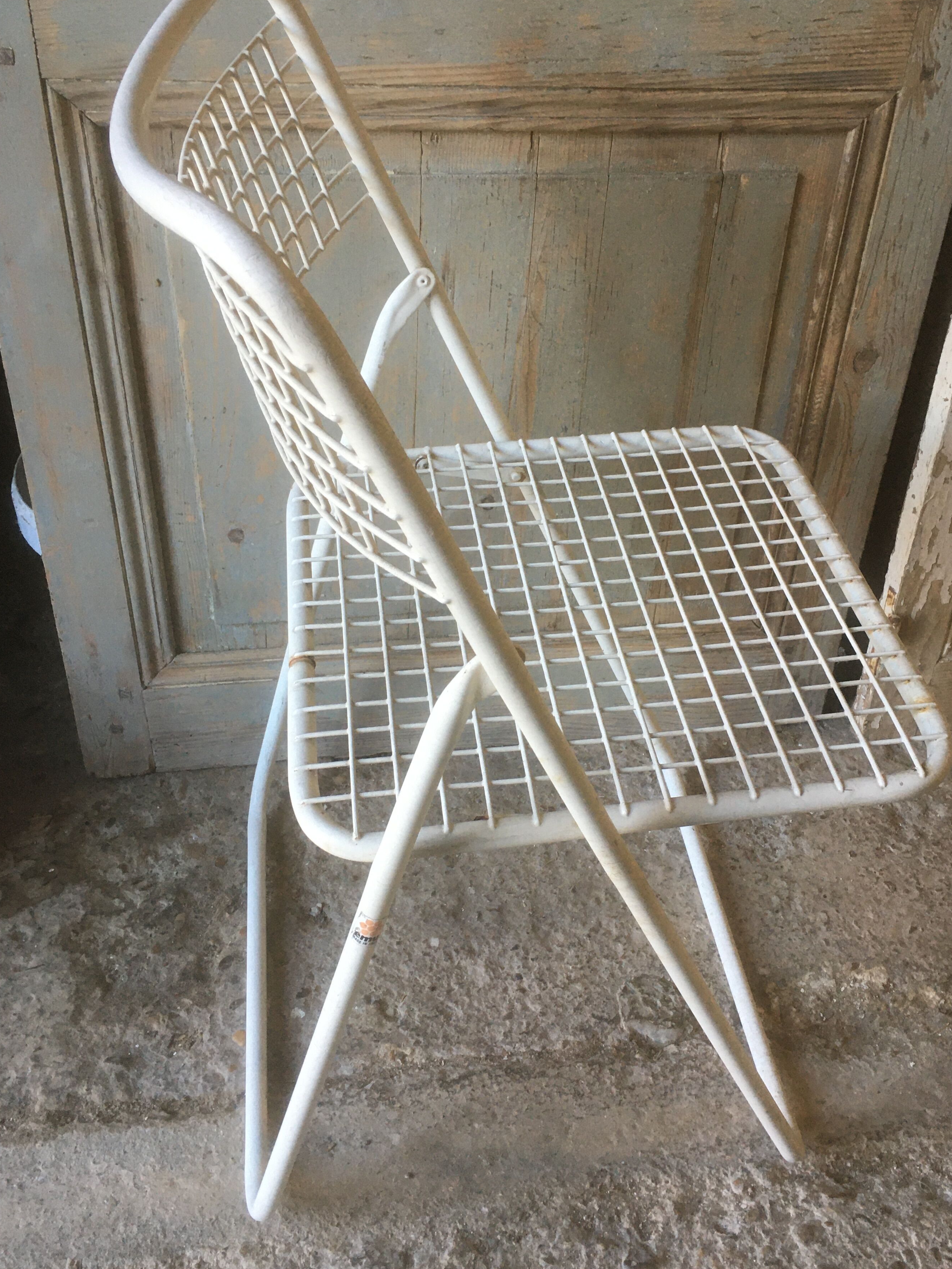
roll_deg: -4.5
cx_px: 520
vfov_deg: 55.3
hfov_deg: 42.9
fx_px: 1210
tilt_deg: -37.4
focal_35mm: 33
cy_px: 614
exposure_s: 1/33
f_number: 2.2
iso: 50
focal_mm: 4.15
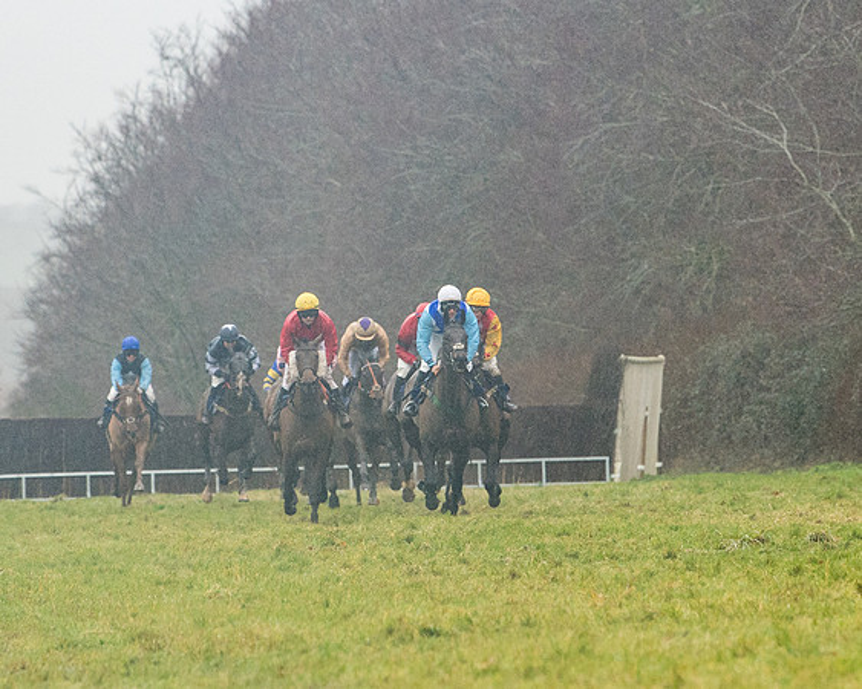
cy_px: 310
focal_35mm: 416
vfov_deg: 3.7
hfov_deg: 4.7
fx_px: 10609
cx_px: 442
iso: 1000
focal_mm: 185
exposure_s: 1/1000
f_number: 4.5
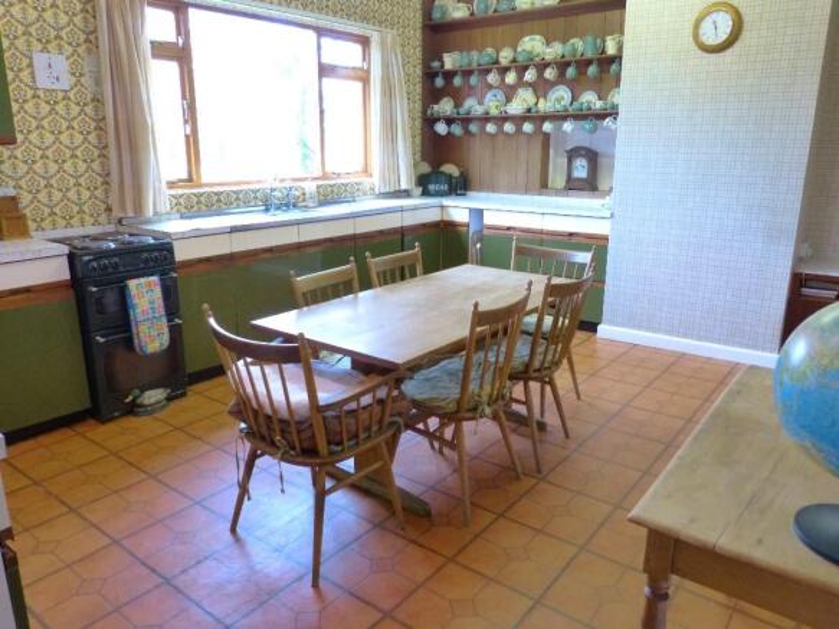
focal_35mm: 25
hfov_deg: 69.4
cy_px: 314
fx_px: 606
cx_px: 420
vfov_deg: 54.9
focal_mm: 4.5
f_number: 3.2
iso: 400
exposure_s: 1/15
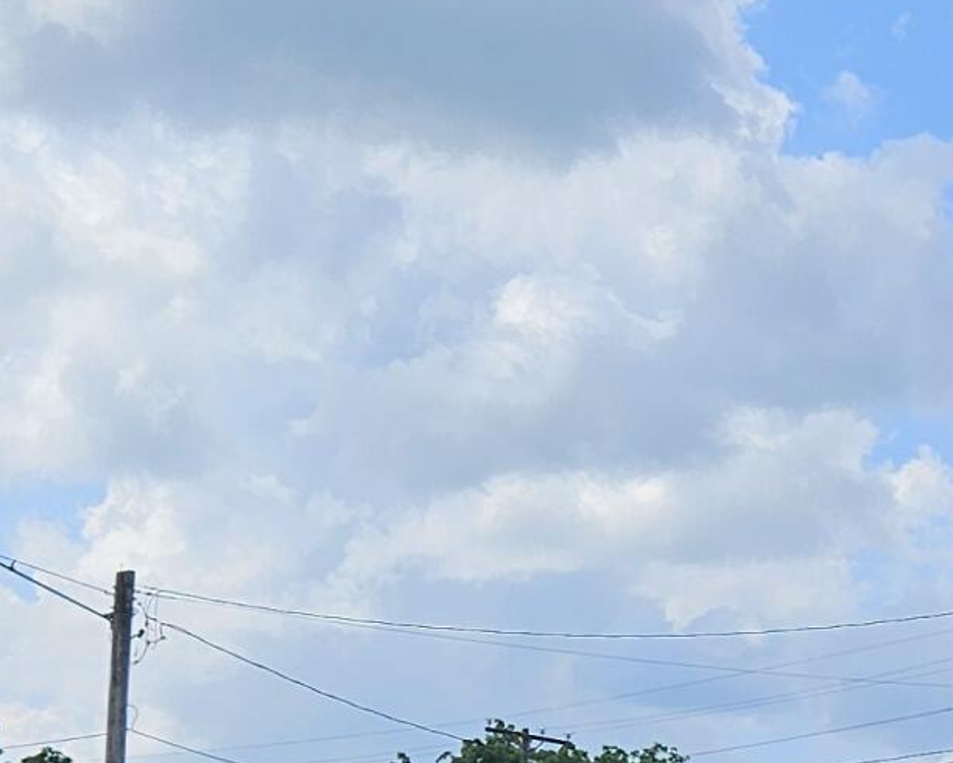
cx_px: 1201
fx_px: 3104
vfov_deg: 13.6
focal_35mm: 110
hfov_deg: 16.6
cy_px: 912
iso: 25
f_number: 1.8
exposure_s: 1/2859
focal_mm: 5.4
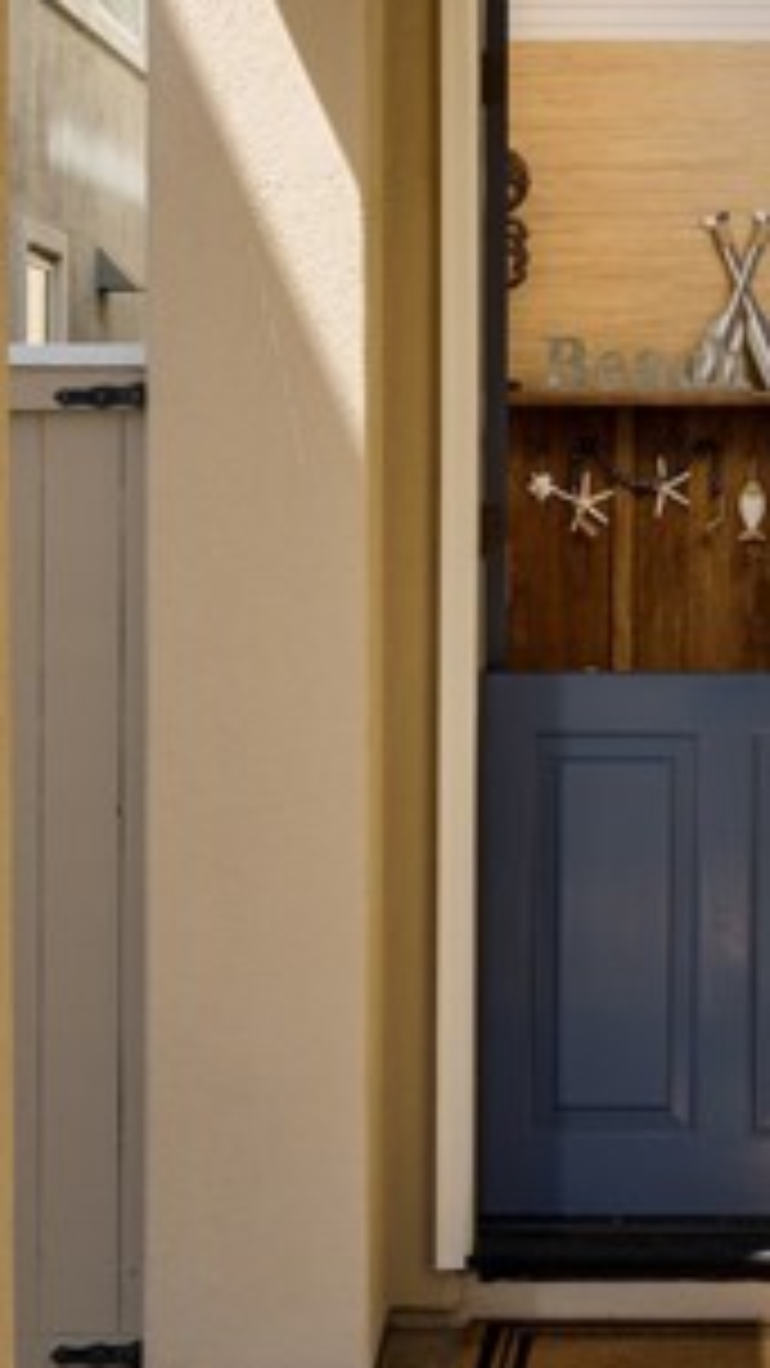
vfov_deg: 28.1
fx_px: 2722
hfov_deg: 15.8
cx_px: 741
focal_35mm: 75
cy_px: 464
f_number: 16
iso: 400
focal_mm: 34
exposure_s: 1/80
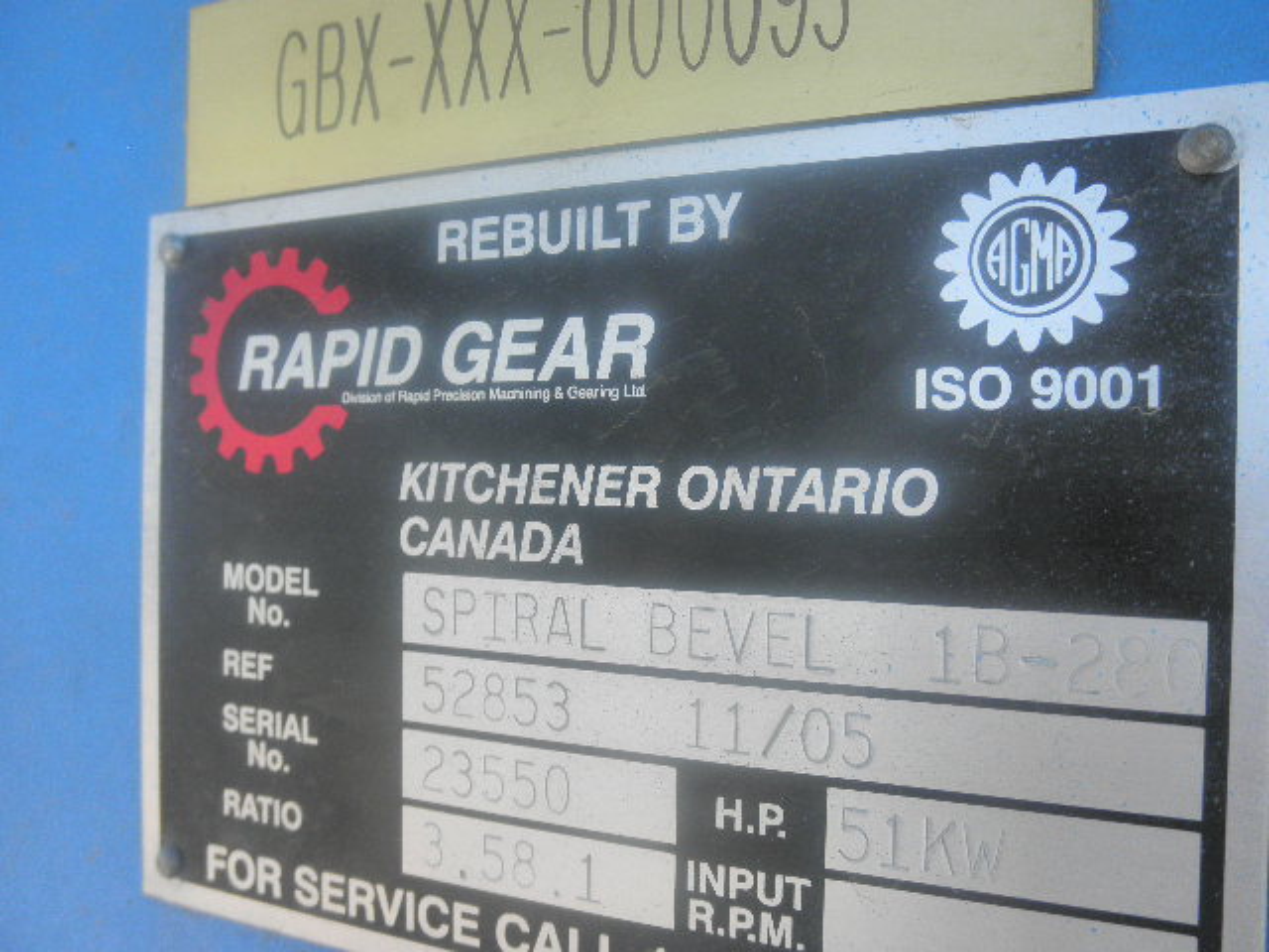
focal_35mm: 28
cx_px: 634
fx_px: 1026
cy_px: 476
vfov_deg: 49.7
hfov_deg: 63.4
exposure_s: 1/320
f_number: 3
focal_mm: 5
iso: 64
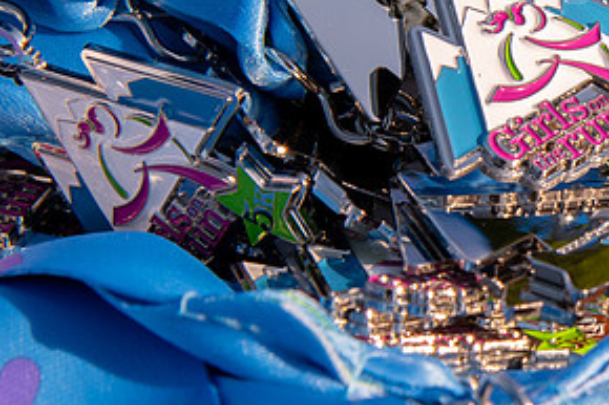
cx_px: 722
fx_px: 3195
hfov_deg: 10.7
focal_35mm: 189
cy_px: 220
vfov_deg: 7.3
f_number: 11
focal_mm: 78
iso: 500
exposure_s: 1/400
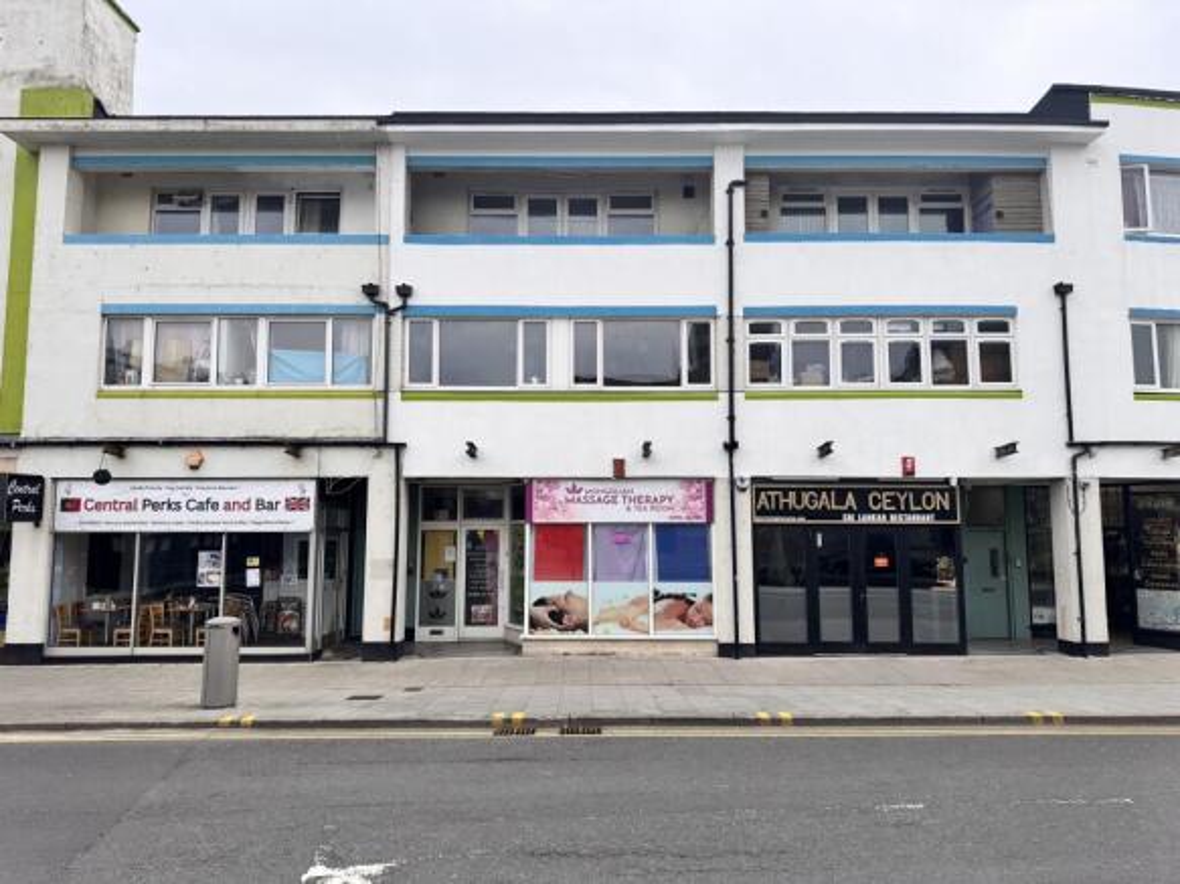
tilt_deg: +5.6
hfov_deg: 71.6
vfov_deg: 56.8
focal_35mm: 24
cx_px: 590
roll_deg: +0.2
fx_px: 818
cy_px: 442
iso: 80
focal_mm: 6.76
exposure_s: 1/1425
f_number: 1.78
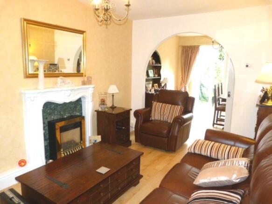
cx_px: 136
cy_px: 102
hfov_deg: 69.4
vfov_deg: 54.9
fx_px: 196
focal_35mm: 25
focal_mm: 4.5
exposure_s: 1/60
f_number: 2.8
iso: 320
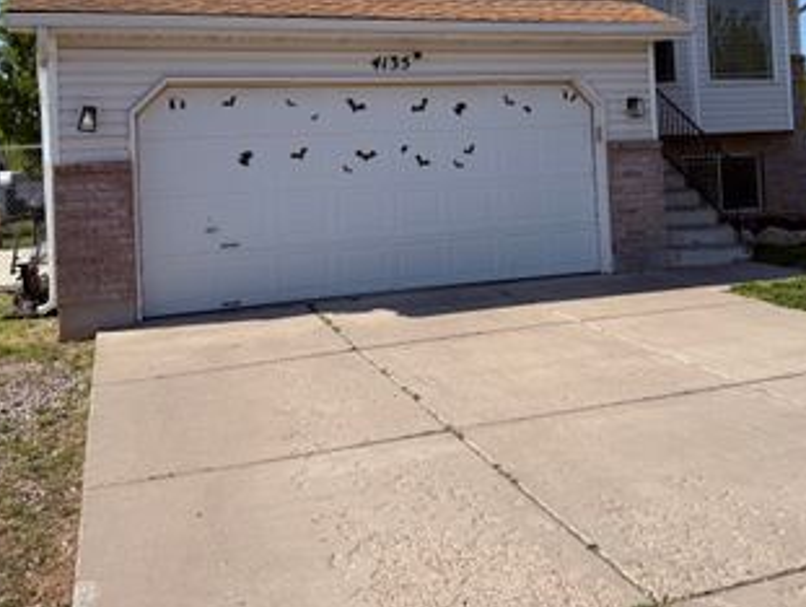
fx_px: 863
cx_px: 425
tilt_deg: +1.5
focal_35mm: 37
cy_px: 130
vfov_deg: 37.5
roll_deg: +1.8
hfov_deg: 50.1
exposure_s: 1/5714
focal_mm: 6.76
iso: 80
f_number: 1.78
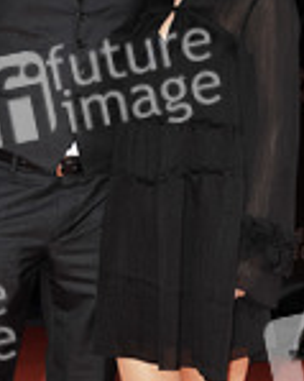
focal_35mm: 211
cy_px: 217
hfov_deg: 7.3
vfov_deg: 9.2
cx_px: 163
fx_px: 2375
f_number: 6.3
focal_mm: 56
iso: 400
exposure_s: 1/160
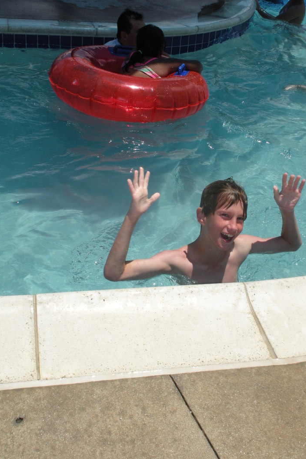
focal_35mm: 46
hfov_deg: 29.2
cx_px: 171
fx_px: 587
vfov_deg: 42.7
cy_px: 229
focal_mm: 7.7
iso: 88
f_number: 6.4
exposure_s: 1/596
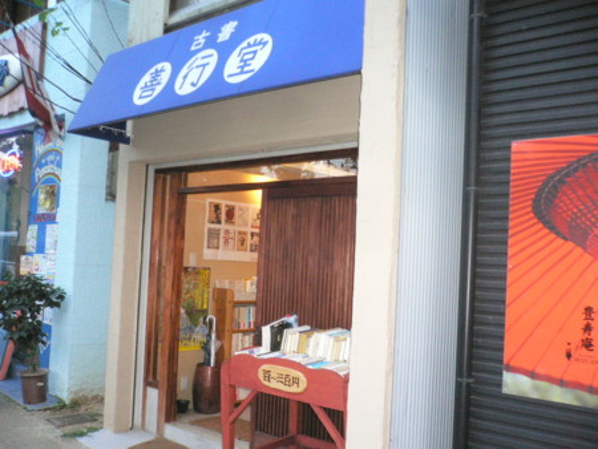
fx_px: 605
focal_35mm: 35
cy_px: 224
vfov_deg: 40.7
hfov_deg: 52.6
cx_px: 299
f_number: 2.8
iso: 400
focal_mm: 5.8
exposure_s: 1/60
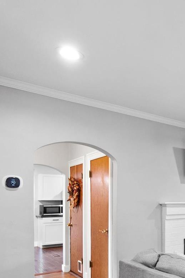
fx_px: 254
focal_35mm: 33
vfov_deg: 55.9
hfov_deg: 29.2
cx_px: 260
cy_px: 188
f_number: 8
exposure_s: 1/1.67
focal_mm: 8
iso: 400
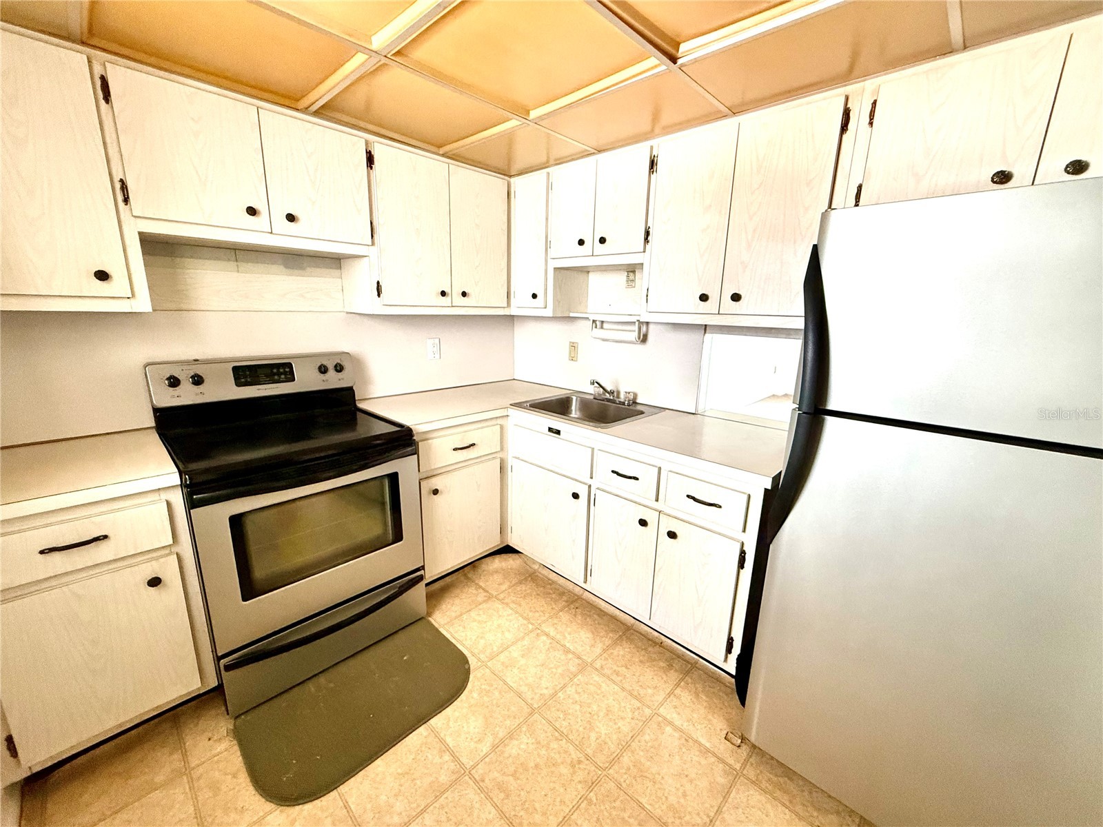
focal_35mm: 14
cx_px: 552
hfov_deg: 102.1
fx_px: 446
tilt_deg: -13.5
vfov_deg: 85.7
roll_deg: -1.5
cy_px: 414
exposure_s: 1/67
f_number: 2.2
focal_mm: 2.22
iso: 400
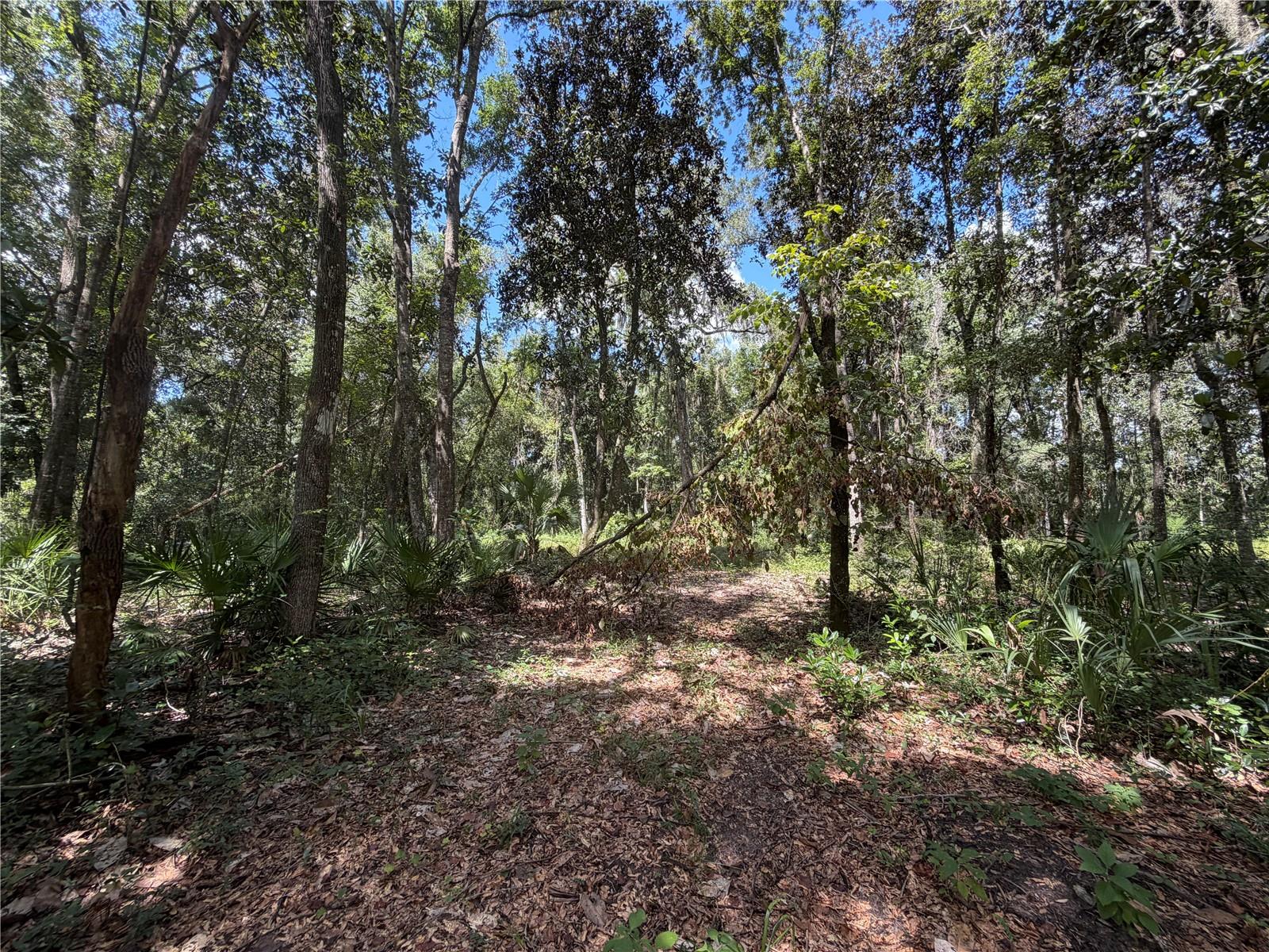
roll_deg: -0.7
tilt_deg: +6.0
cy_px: 476
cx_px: 634
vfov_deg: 85.7
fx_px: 513
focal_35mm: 14
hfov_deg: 102.1
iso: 40
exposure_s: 1/139
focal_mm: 2.22
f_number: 2.2
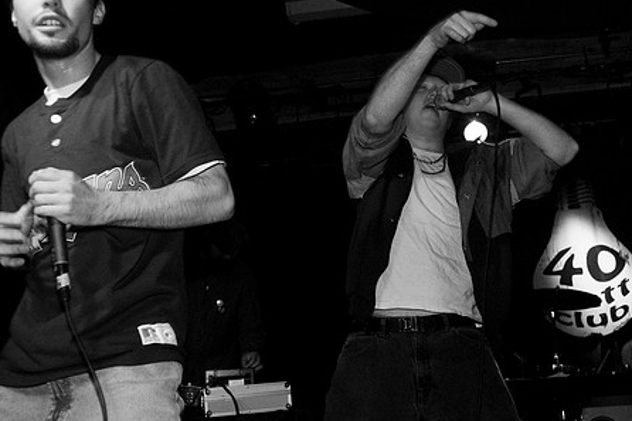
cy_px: 174
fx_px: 684
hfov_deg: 49.5
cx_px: 350
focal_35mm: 39
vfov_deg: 34.1
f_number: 3.2
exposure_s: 1/60
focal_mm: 20
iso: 800
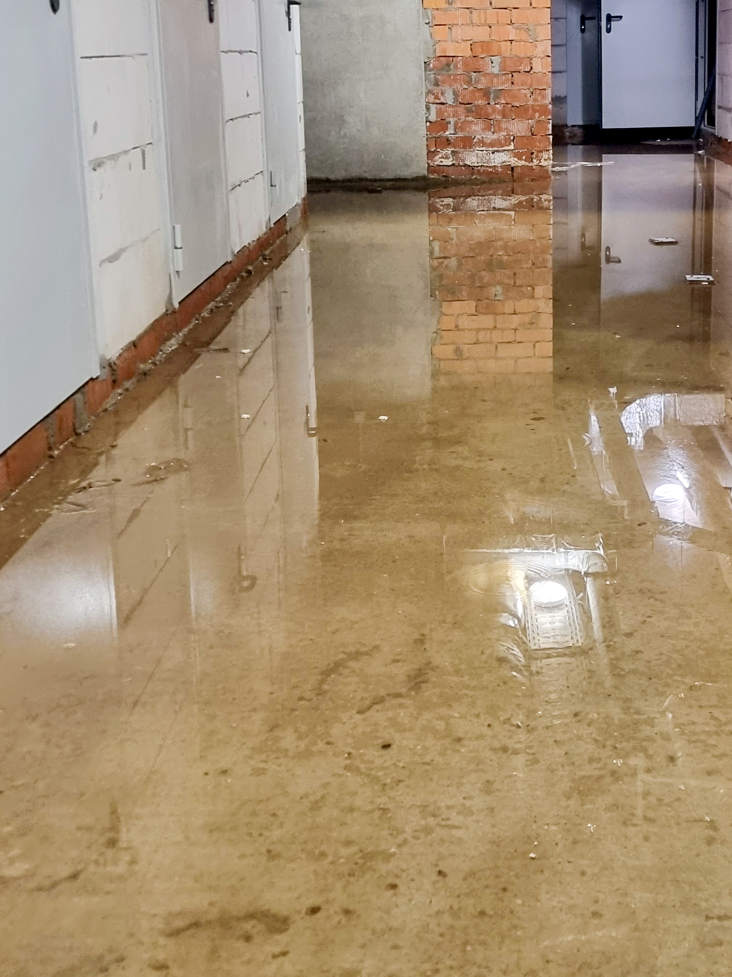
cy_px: 267
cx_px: 504
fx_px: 1353
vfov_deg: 38.8
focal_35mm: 48
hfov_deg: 30.0
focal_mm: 6.7
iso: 640
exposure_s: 1/50
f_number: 1.8
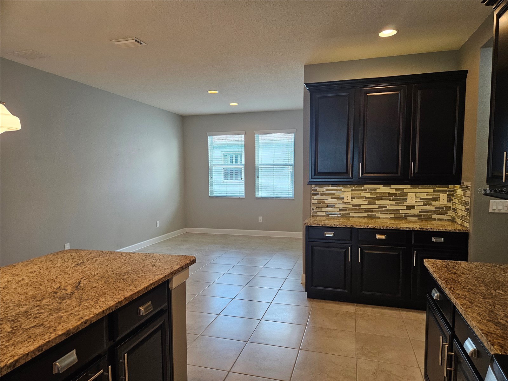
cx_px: 254
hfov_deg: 73.9
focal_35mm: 23
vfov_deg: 58.9
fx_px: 338
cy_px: 190
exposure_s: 1/120
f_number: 1.8
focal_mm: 5.4
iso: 200
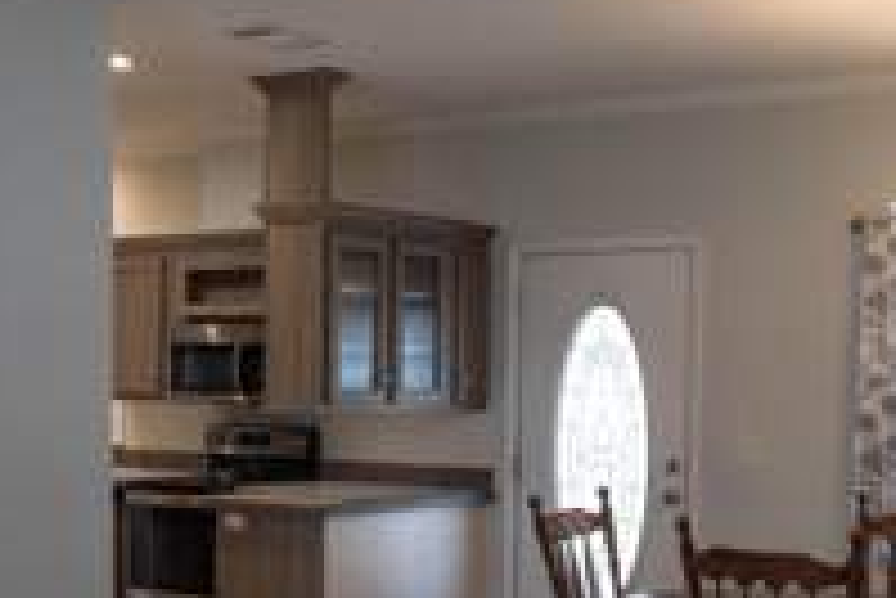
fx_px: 1569
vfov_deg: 21.5
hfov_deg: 31.9
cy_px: 436
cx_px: 486
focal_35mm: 63
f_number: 8
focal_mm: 24
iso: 1600
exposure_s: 1/60
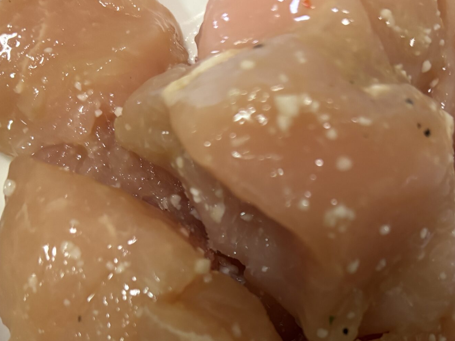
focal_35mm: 50
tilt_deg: -61.2
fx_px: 657
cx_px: 302
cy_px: 299
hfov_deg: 37.8
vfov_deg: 28.1
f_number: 1.6
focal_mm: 5.96
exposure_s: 1/60
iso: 500
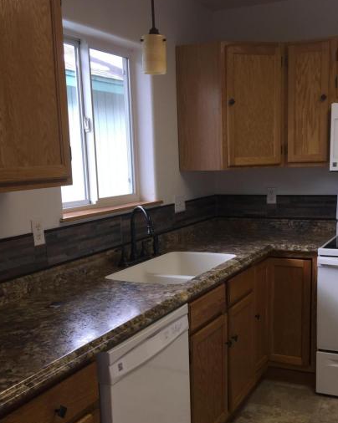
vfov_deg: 42.6
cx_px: 194
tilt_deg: -10.8
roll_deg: +2.1
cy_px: 262
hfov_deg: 34.8
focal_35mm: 43
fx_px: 538
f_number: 2.2
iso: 32
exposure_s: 1/44
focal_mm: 4.15
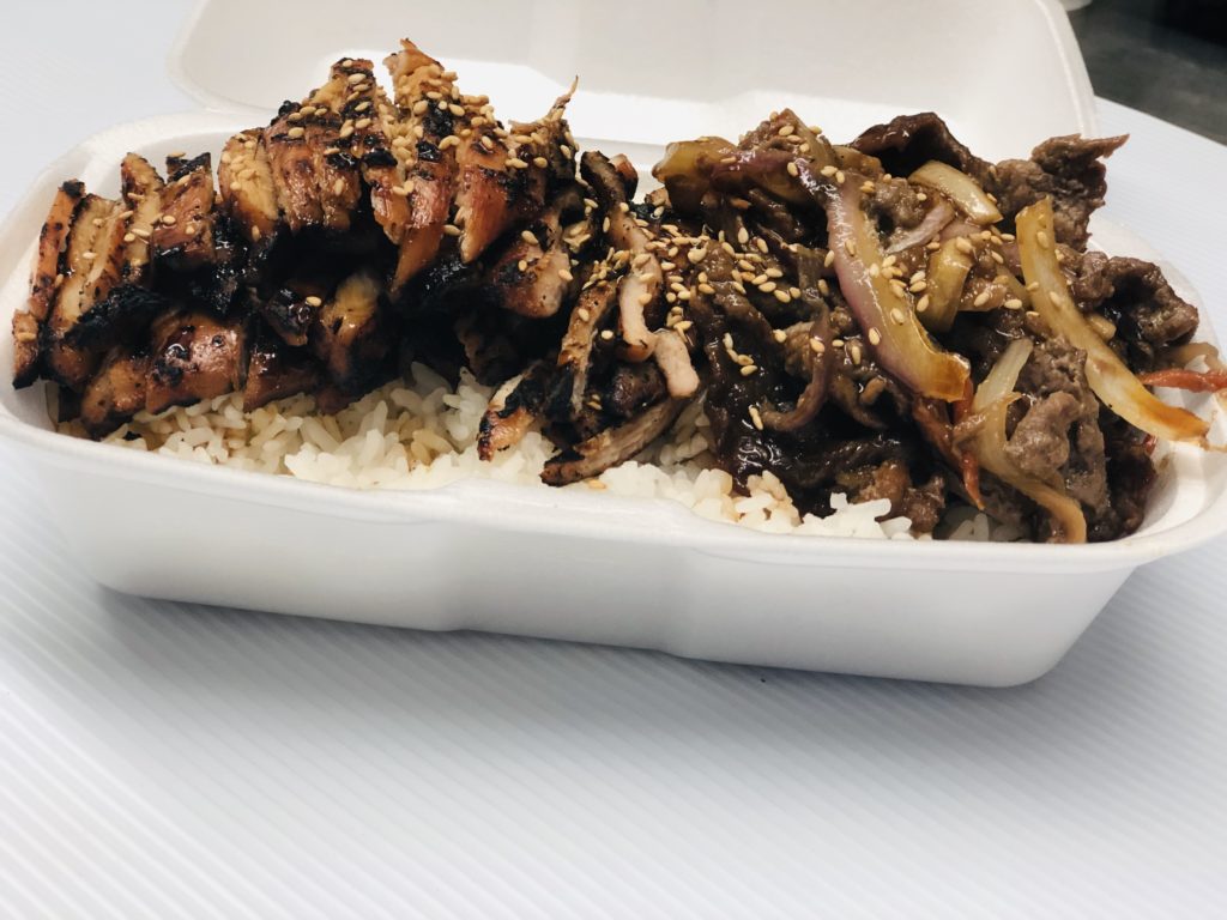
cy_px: 460
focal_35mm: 57
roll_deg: -6.2
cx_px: 614
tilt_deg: -33.2
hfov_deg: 33.8
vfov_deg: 25.7
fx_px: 2020
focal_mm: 6.6
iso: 100
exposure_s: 1/30
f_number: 2.8
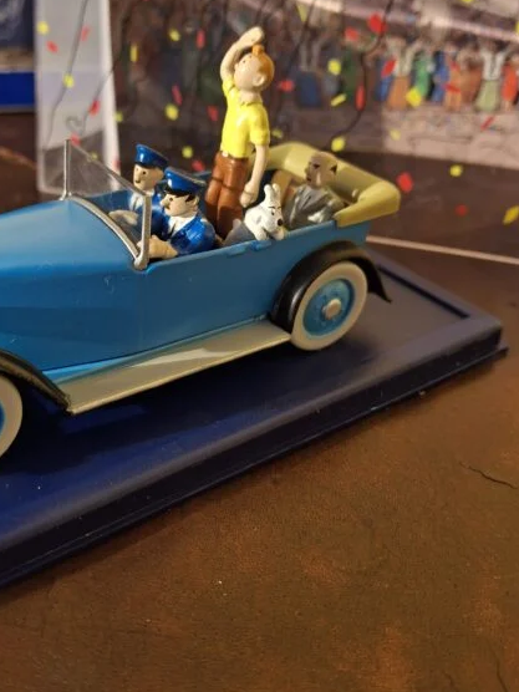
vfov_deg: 51.3
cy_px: 320
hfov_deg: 39.2
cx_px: 177
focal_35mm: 36
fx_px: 720
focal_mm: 4.69
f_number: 1.8
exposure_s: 1/1256
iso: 25
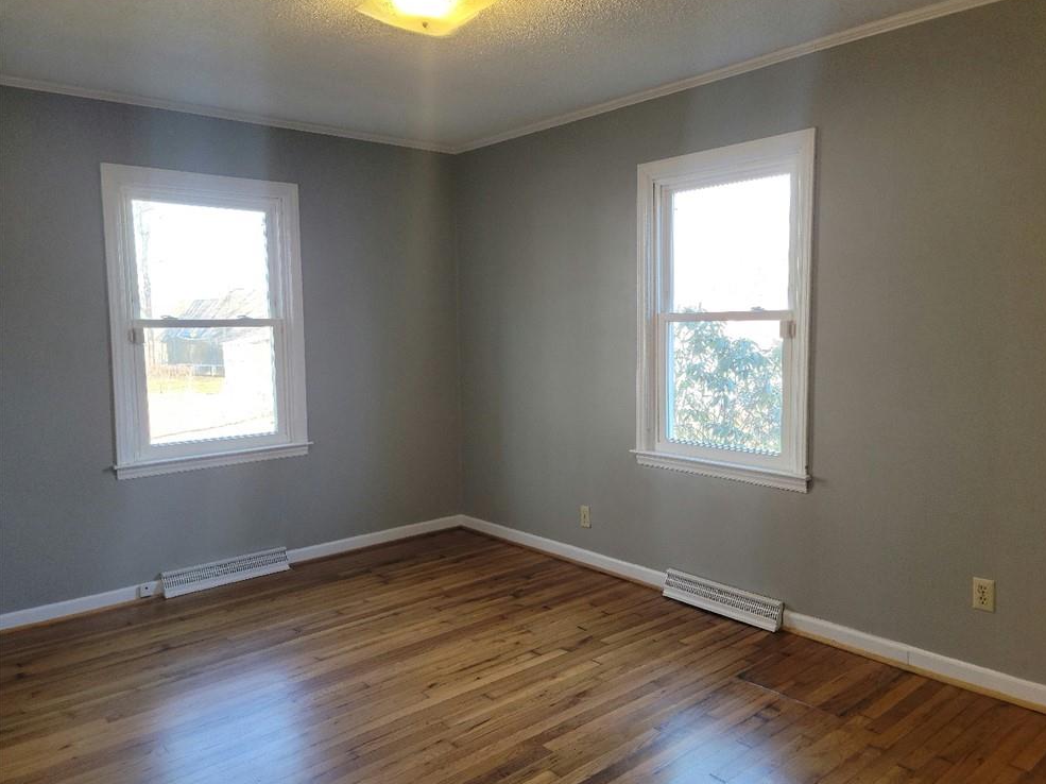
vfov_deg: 53.0
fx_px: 785
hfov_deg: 67.3
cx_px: 542
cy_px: 393
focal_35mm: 26
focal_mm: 7
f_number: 1.8
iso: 160
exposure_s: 1/59.2
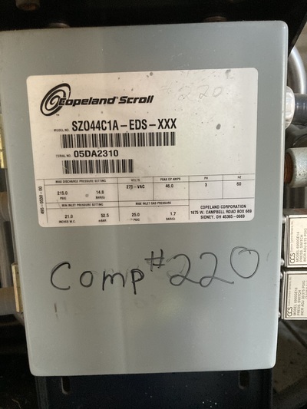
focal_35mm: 28
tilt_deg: -10.2
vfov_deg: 63.4
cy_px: 204
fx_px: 331
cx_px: 154
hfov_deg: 49.8
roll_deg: +2.0
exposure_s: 1/43
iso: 320
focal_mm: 3.99
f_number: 1.8
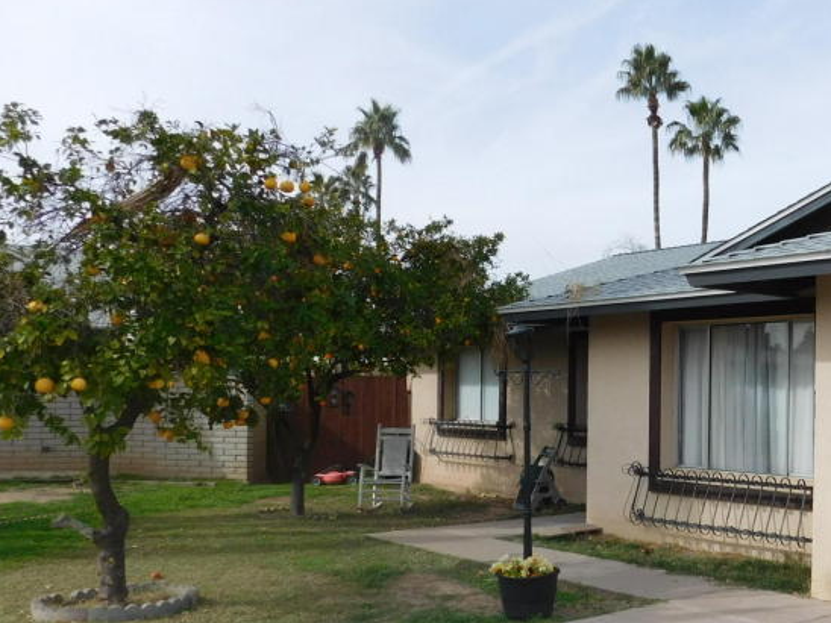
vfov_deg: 33.4
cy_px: 406
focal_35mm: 43
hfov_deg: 41.7
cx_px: 678
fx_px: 1032
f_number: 6
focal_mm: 4
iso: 125
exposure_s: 1/500
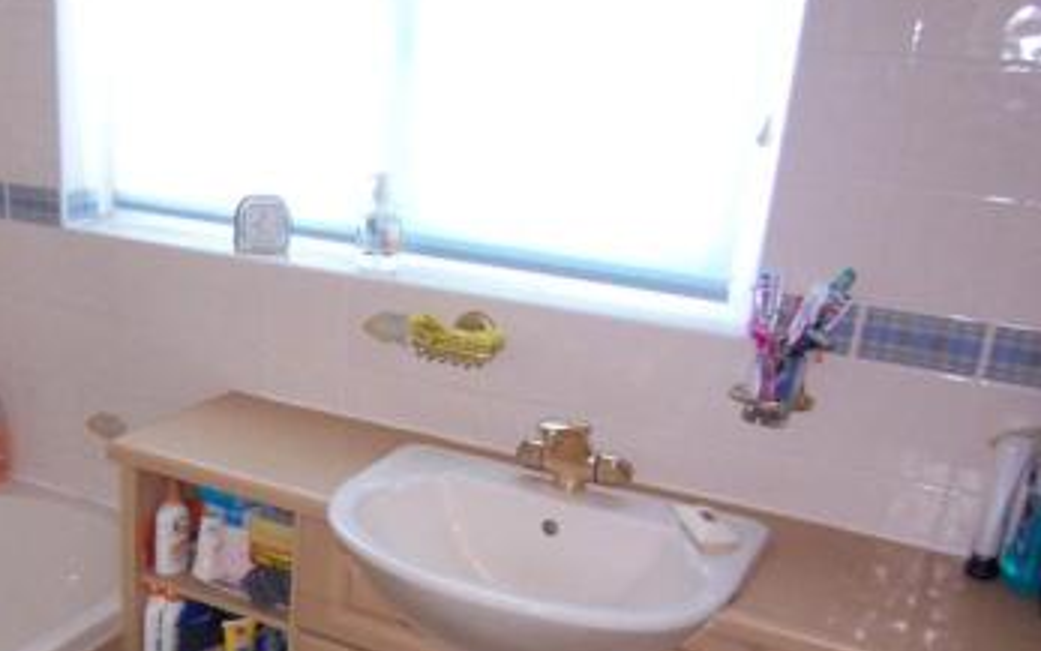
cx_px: 286
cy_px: 490
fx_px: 1163
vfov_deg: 30.7
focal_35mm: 41
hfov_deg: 46.8
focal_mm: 3.8
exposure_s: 1/30
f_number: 2.8
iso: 200
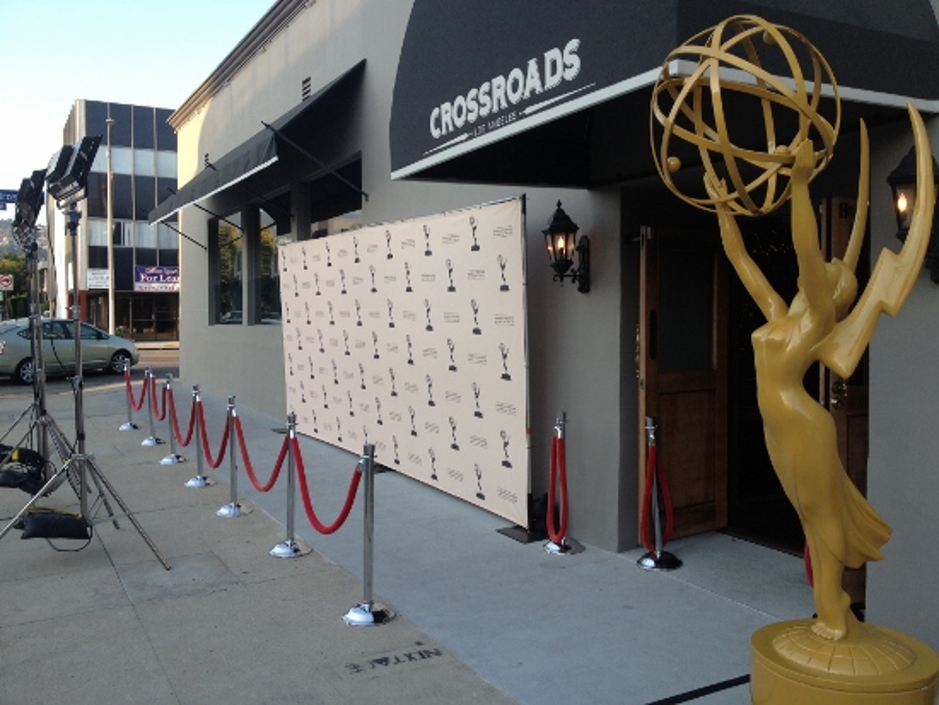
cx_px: 470
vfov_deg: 40.7
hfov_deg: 52.6
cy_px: 352
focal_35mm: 35
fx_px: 950
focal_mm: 4.28
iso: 50
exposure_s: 1/310
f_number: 2.4
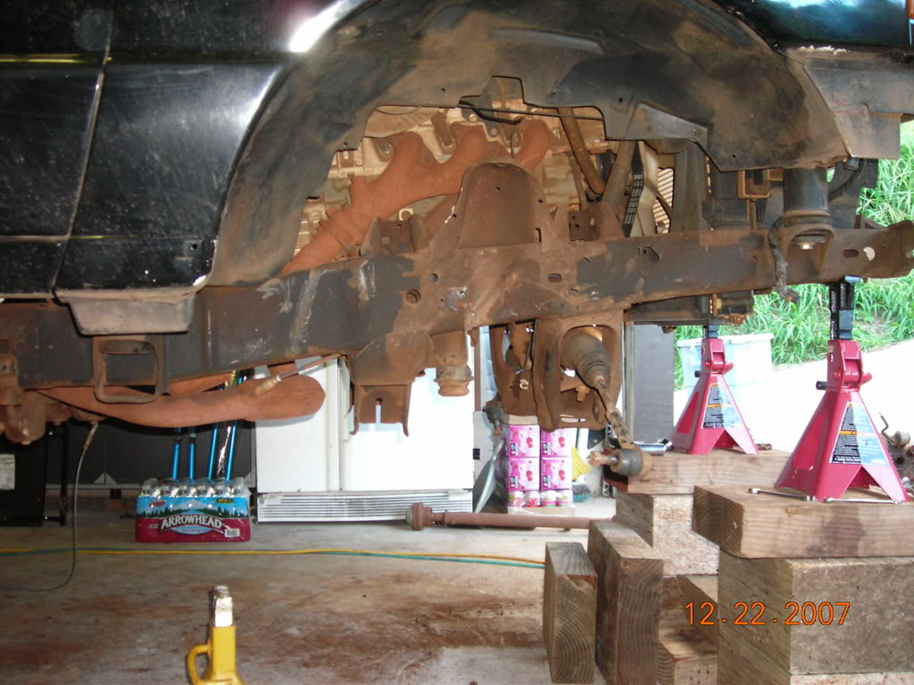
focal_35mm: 38
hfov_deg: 49.0
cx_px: 457
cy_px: 342
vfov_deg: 37.7
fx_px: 1003
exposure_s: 1/20
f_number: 3.2
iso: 200
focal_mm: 6.3
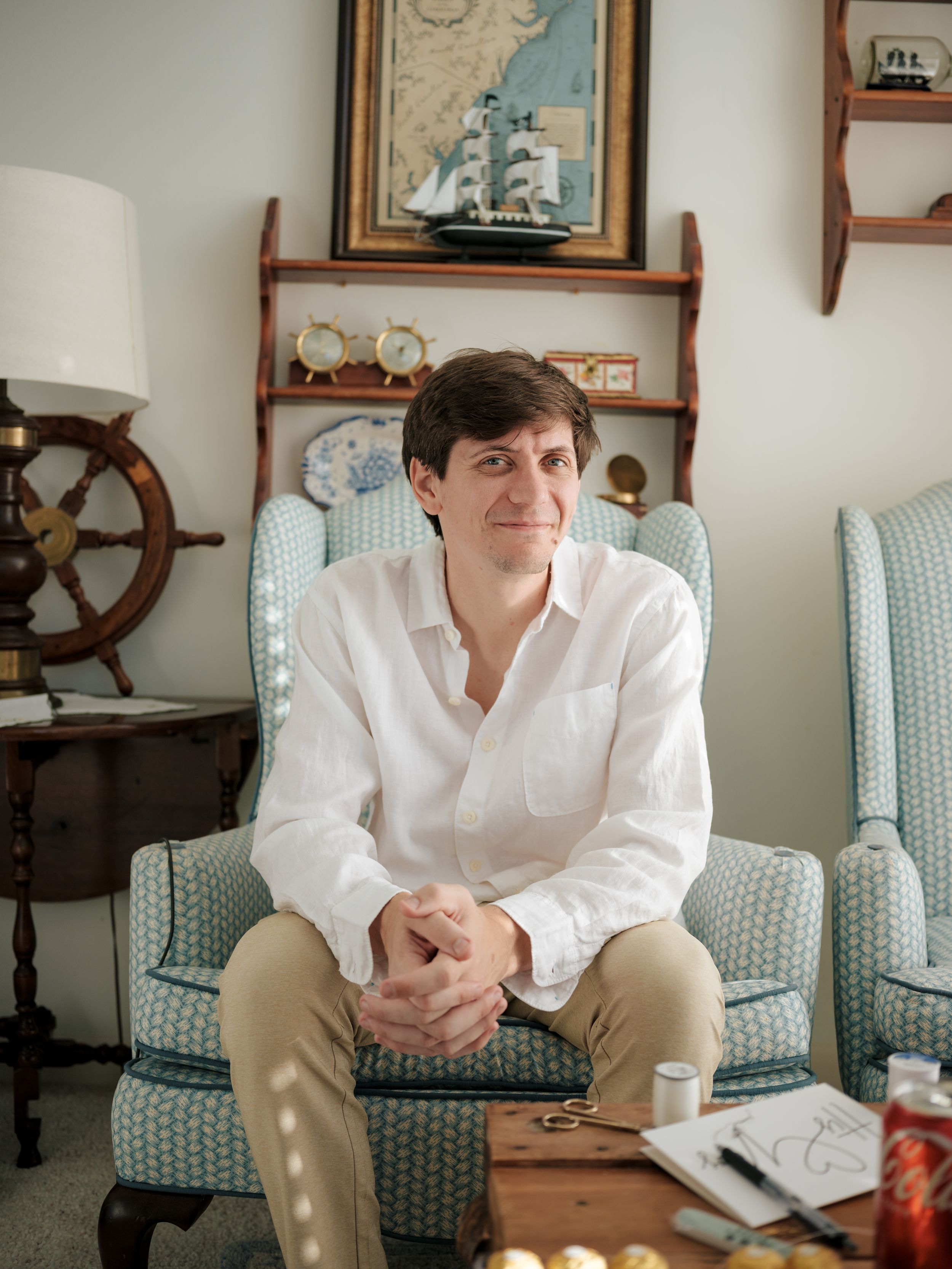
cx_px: 476
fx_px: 1467
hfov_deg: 36.0
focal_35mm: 40
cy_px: 634
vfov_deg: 46.8
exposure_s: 1/400
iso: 400
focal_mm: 50
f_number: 3.5
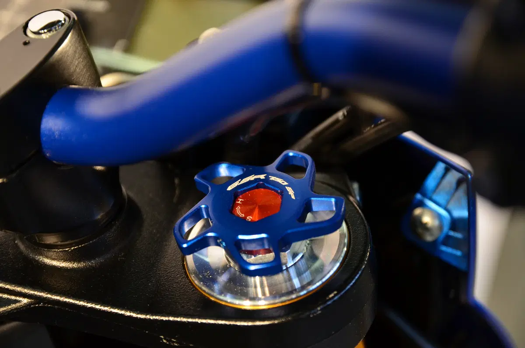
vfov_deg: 18.1
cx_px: 262
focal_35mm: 75
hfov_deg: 27.0
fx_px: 1092
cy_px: 174
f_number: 3.5
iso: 400
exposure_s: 1/80
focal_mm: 50
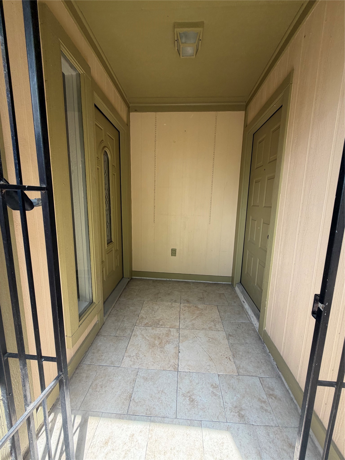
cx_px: 172
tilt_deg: -8.0
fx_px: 186
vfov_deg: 102.1
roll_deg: -1.3
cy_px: 230
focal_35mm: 14
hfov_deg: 85.7
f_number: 2.2
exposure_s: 1/121
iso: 50
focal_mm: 2.22
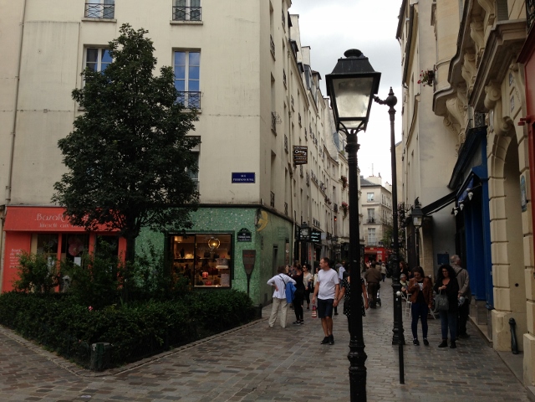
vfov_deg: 42.9
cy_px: 201
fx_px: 510
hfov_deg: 55.4
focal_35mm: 33
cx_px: 268
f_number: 2.4
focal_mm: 4.13
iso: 50
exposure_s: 1/433
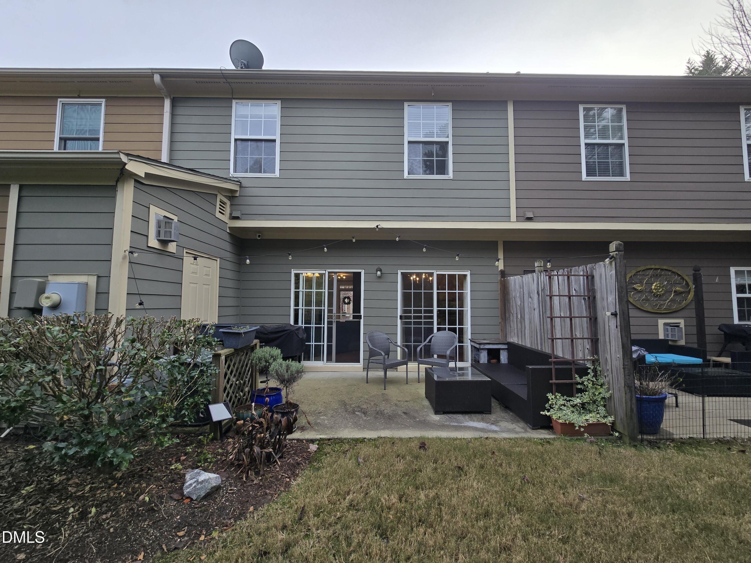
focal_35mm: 13
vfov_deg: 89.9
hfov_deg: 106.2
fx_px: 282
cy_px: 282
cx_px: 376
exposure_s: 1/367
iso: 50
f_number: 2.2
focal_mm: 2.2
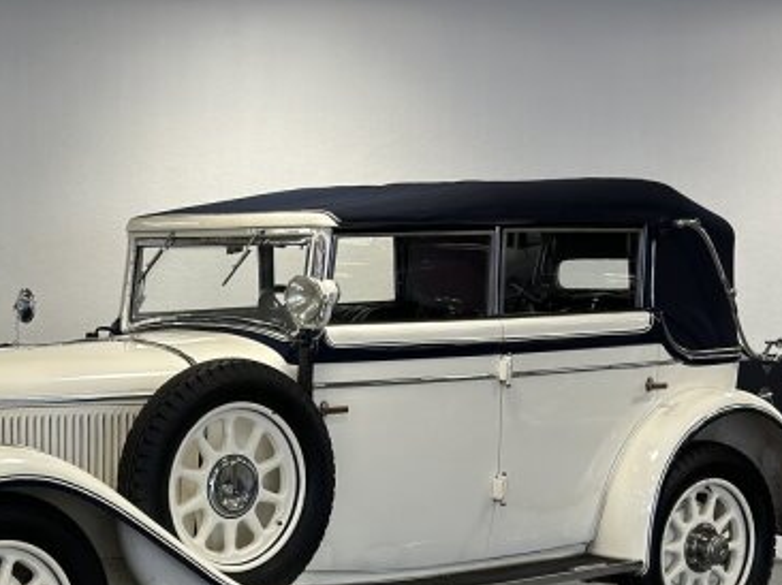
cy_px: 506
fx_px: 1896
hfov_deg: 23.1
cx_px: 199
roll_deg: -0.7
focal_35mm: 84
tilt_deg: -7.1
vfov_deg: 17.3
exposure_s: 1/80
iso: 125
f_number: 1.78
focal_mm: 6.86
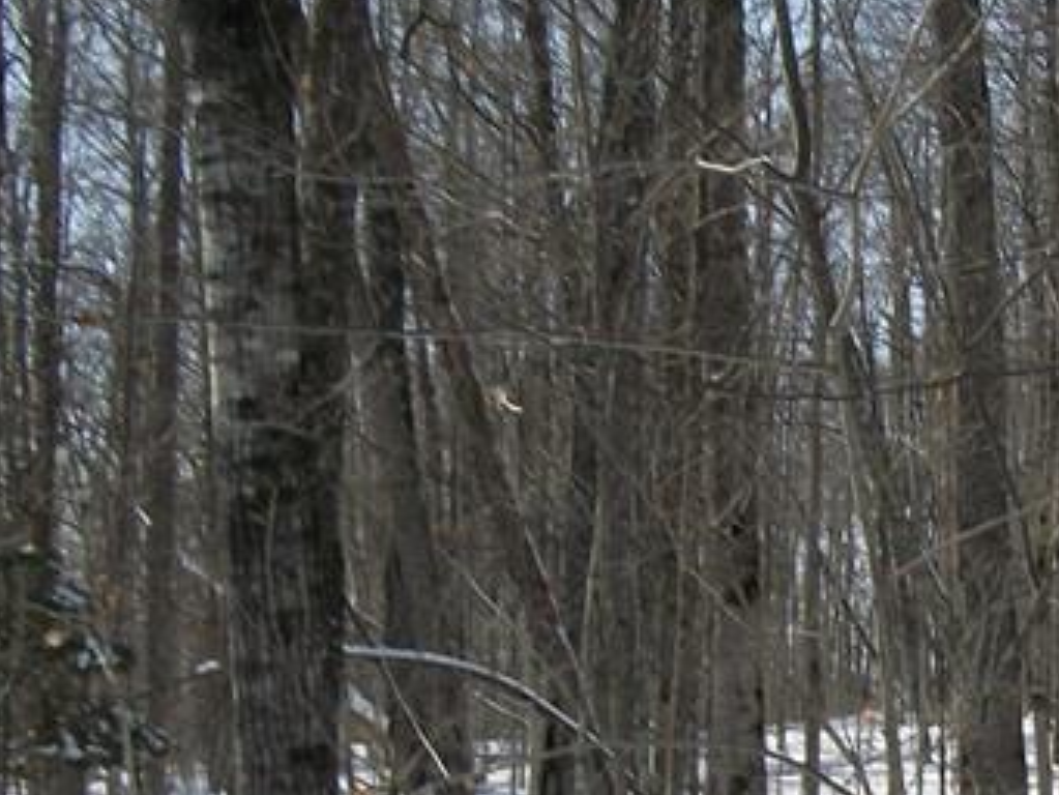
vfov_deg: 15.2
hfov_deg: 19.5
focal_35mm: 96
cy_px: 773
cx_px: 1171
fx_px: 2938
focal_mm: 5.7
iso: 80
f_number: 8.8
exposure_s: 1/160
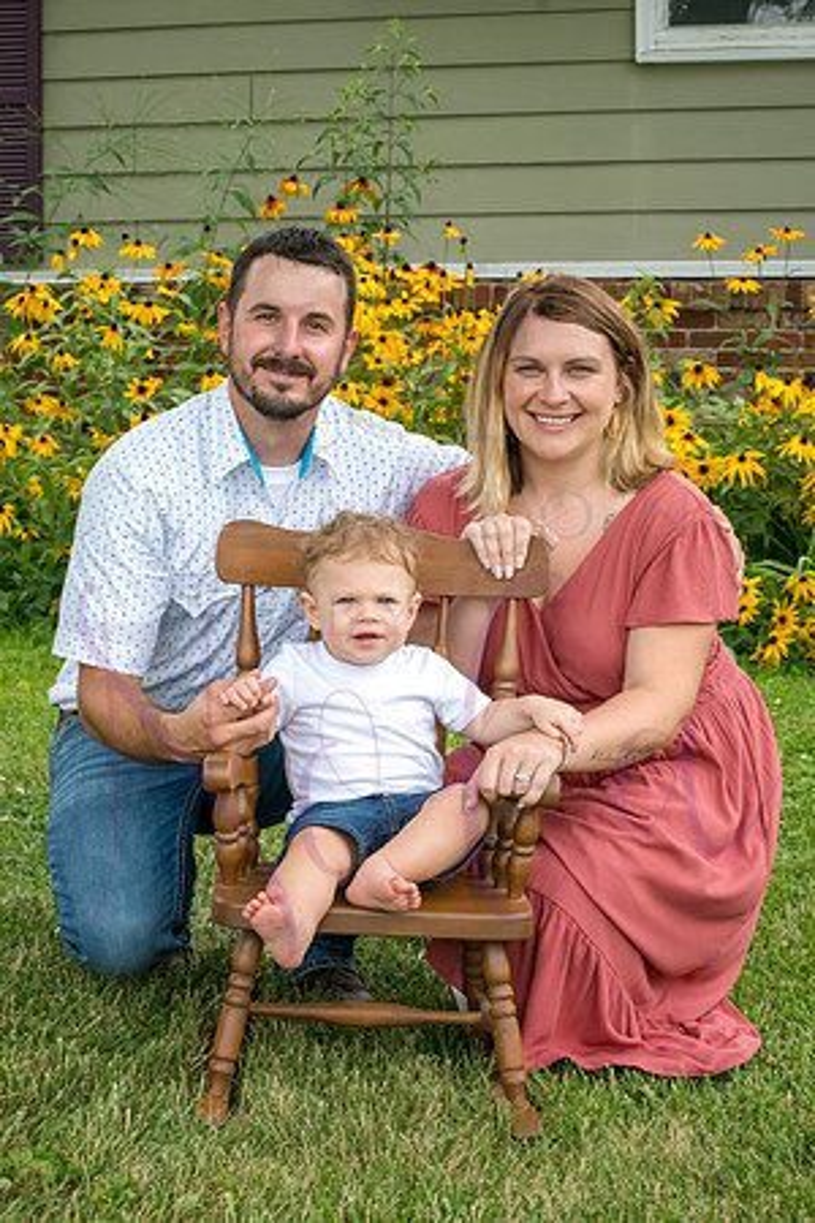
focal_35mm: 75
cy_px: 612
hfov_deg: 18.1
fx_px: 2555
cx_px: 370
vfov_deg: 26.9
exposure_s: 1/400
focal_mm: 50
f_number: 9
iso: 500
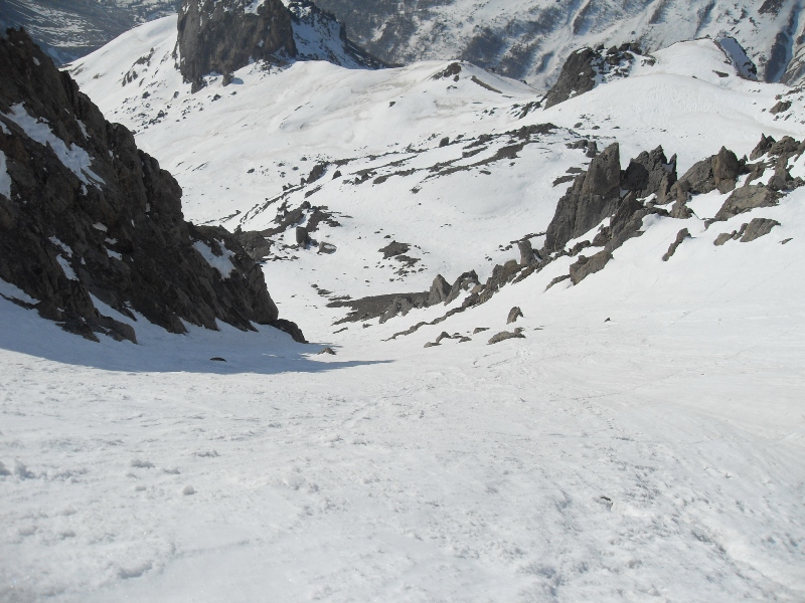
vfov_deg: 40.7
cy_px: 302
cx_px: 402
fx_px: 814
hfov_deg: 52.6
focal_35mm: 35
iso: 80
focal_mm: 6.3
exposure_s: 1/750
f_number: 7
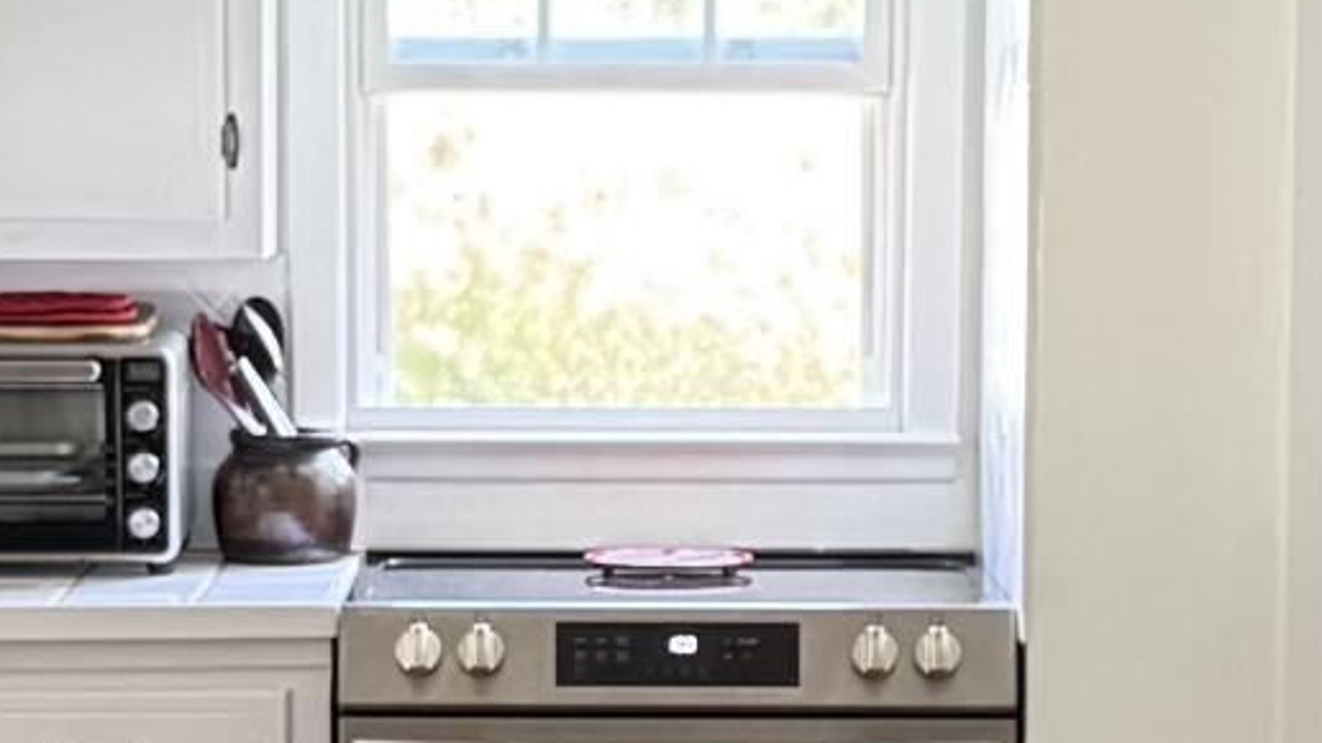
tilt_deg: -5.8
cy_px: 835
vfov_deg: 7.9
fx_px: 5327
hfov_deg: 14.1
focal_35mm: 152
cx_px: 566
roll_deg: -0.4
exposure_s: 1/60
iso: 500
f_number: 1.78
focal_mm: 6.76
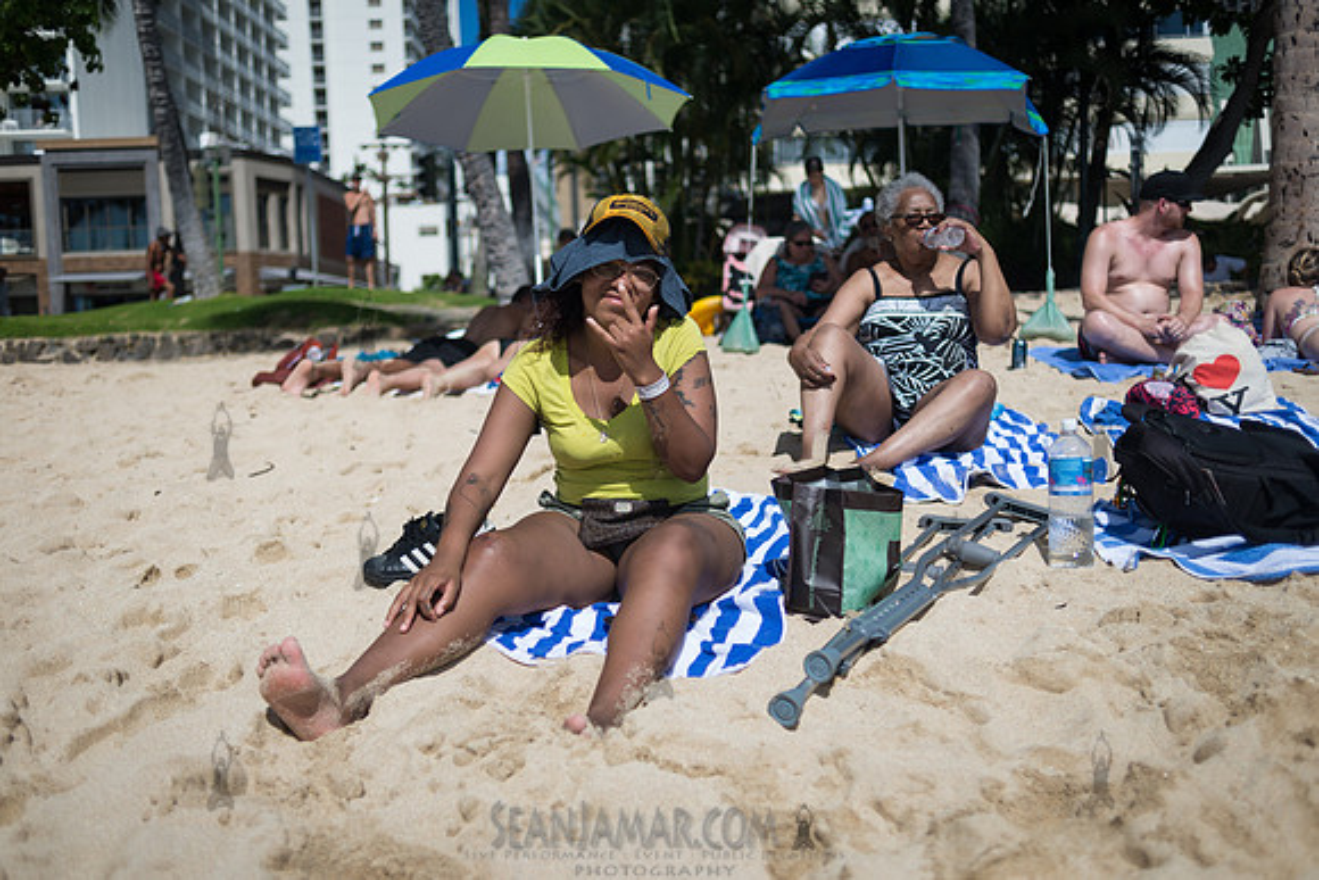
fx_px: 1283
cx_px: 660
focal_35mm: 35
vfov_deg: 37.9
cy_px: 440
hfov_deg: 54.4
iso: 64
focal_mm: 35
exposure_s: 1/2000
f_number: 2.5
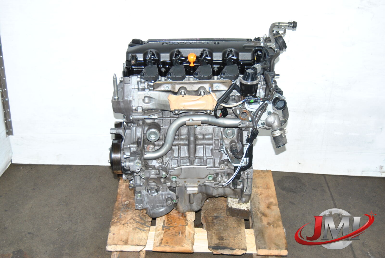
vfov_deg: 26.6
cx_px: 192
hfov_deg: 38.8
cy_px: 129
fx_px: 546
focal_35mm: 51
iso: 400
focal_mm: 34
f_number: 4.5
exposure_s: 1/200
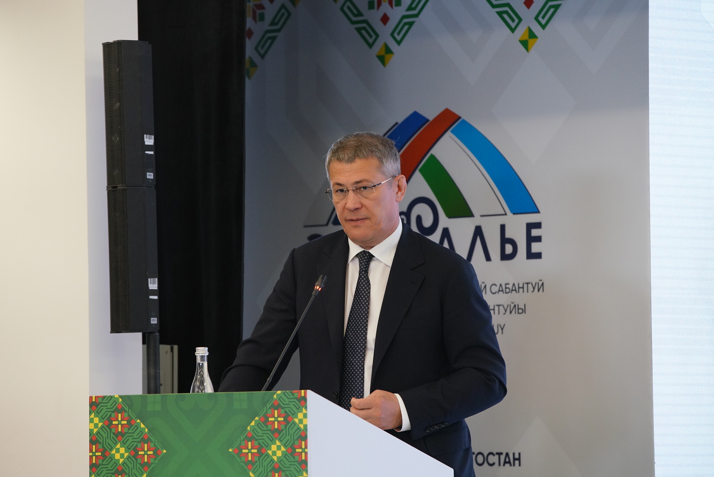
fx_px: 3969
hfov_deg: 10.3
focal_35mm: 200
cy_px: 238
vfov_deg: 6.9
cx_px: 357
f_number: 5.6
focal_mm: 200
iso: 3200
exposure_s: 1/200
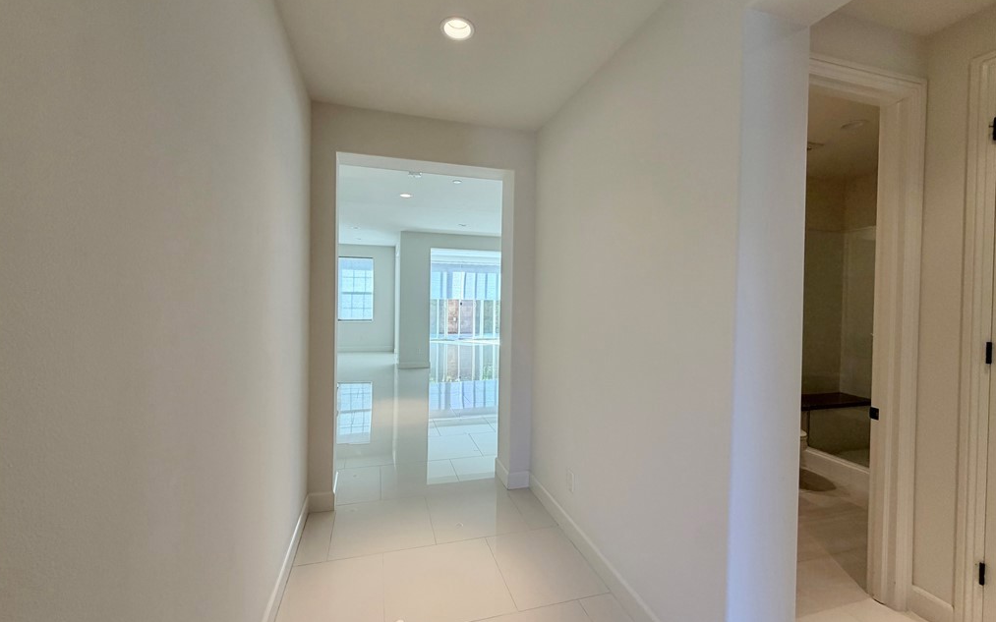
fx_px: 407
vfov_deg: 74.8
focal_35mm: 15
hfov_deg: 101.5
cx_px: 495
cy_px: 302
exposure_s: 1/120
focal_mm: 2.22
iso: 125
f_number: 2.2
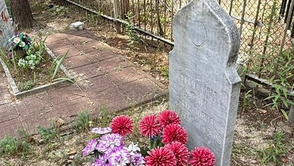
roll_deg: +1.4
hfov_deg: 49.9
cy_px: 132
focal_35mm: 40
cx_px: 108
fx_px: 312
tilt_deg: -36.2
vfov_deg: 29.1
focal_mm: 2.22
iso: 50
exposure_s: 1/233
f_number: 2.2
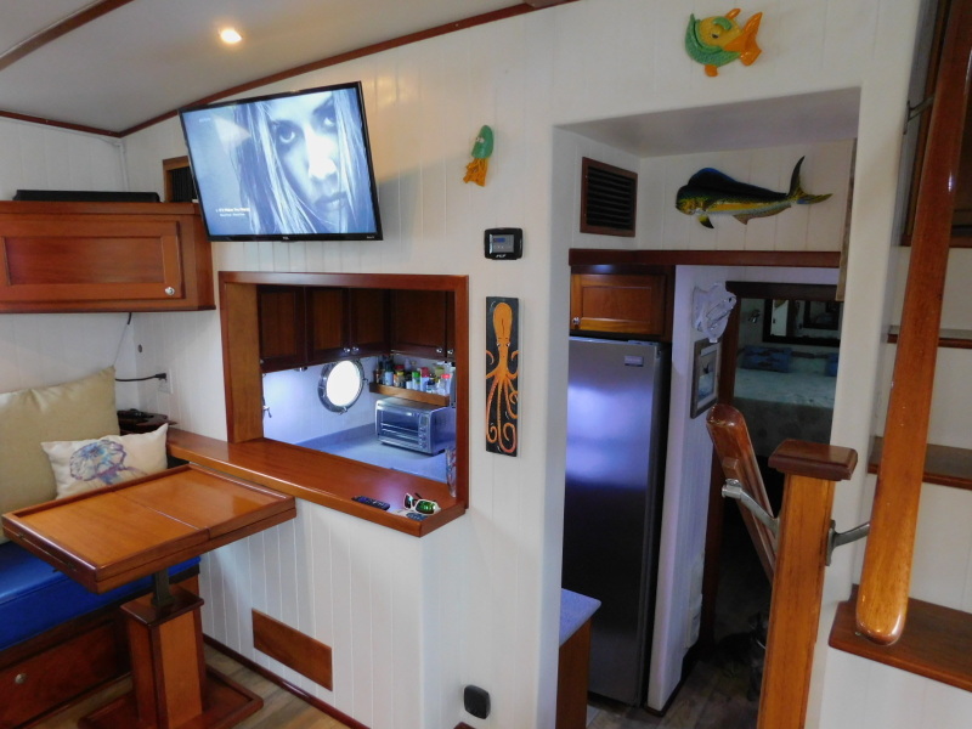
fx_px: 646
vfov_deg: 58.9
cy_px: 364
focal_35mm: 23
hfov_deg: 73.9
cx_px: 486
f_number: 3
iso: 400
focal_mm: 4
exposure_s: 1/10
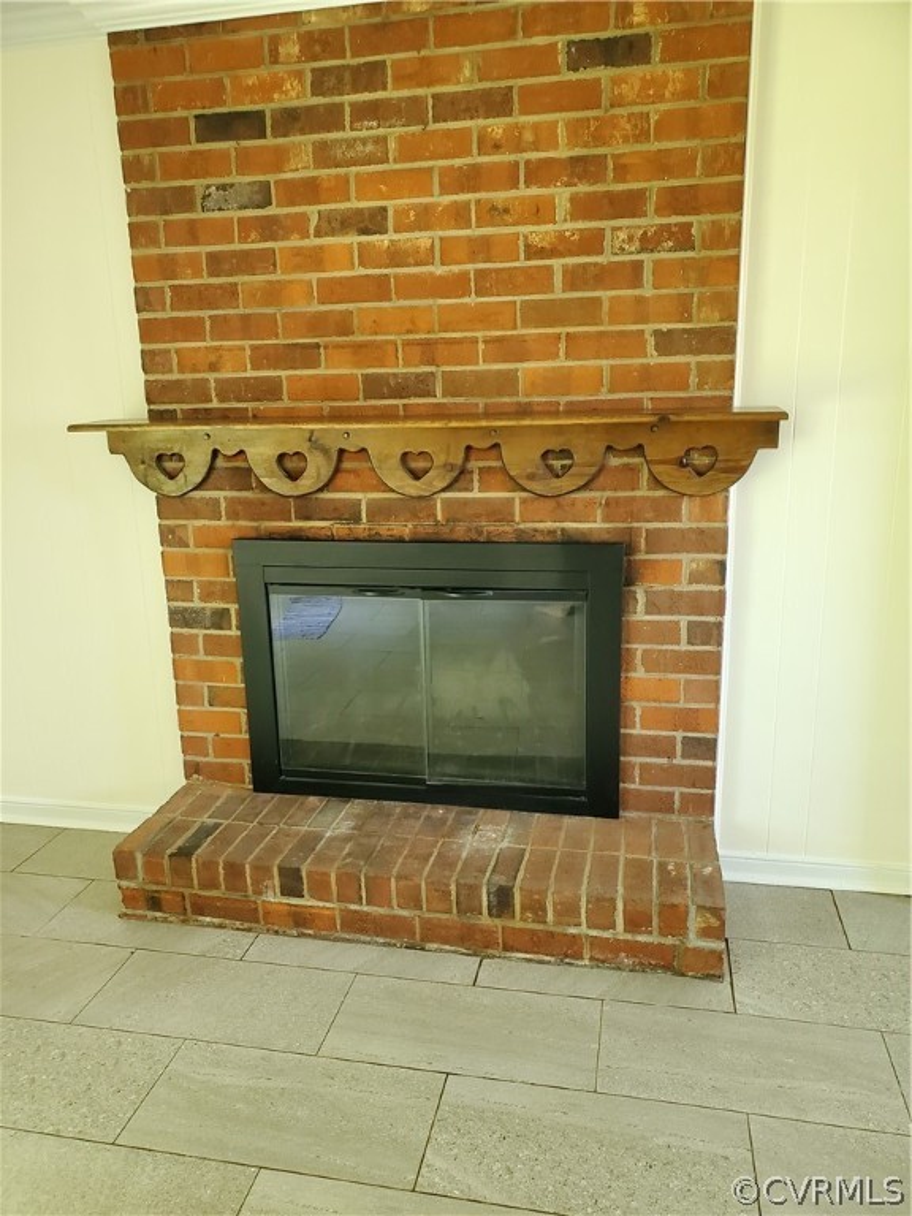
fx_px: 913
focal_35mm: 26
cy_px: 608
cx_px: 456
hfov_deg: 53.1
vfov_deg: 67.3
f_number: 2.4
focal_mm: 4.3
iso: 400
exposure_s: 1/39
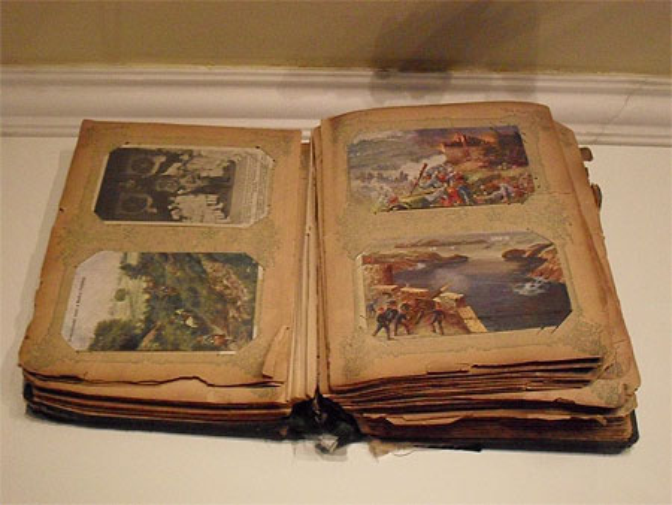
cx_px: 336
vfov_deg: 29.7
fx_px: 952
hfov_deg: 38.9
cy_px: 252
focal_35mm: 49
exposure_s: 1/30
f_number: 3.9
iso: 640
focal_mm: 8.7
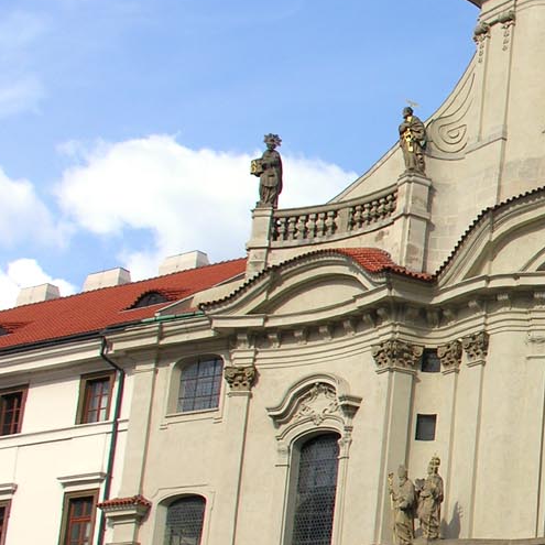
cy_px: 397
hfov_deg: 16.2
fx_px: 1781
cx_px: 757
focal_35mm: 100
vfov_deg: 17.3
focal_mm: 8.9
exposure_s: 1/206
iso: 50
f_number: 6.3
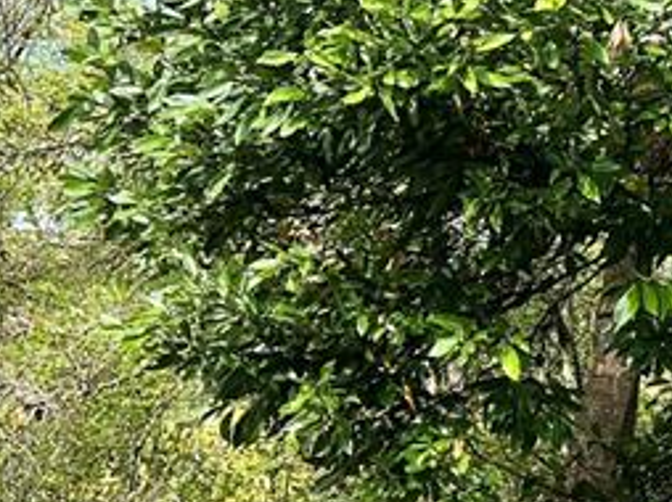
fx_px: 2036
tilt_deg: +6.5
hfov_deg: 16.6
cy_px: 452
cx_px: 1082
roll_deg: -0.2
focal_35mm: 105
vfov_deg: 13.9
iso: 50
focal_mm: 5.7
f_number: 1.5
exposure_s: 1/880
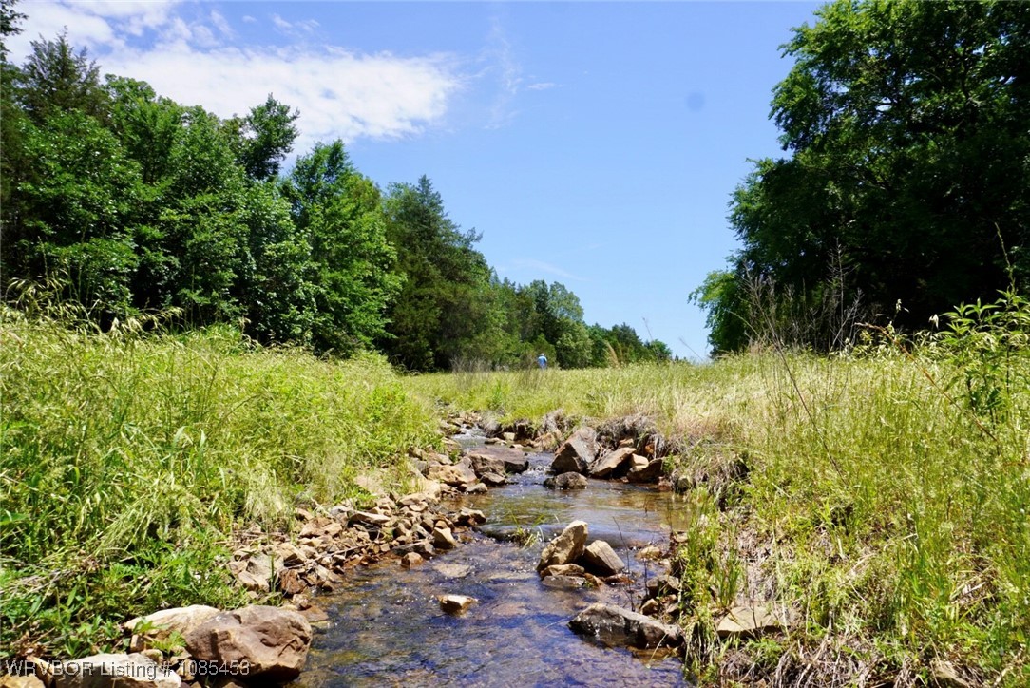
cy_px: 344
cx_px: 515
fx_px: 687
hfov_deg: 73.7
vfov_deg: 53.2
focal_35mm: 24
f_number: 10
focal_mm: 16
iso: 100
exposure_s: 1/160
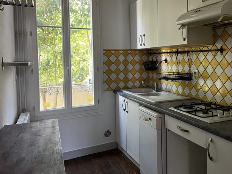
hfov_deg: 53.5
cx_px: 141
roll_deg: +0.8
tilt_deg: -2.8
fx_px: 228
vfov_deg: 41.7
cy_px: 72
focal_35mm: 34
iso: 250
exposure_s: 1/60
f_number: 1.6
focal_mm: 5.1
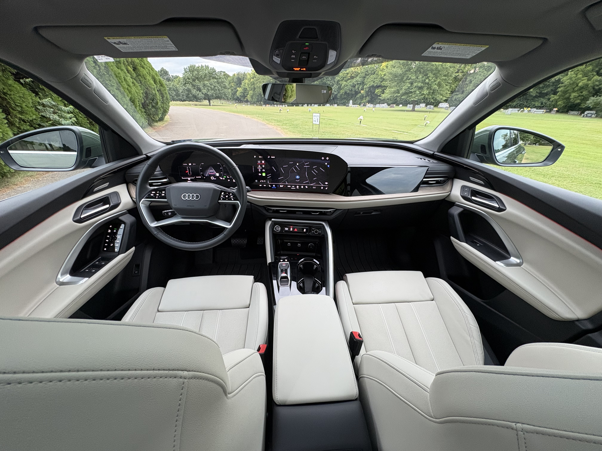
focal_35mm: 14
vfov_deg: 85.7
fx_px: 243
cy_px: 226
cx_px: 301
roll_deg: +3.7
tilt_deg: -28.5
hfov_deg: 102.1
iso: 250
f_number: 2.2
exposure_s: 1/60
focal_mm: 2.22
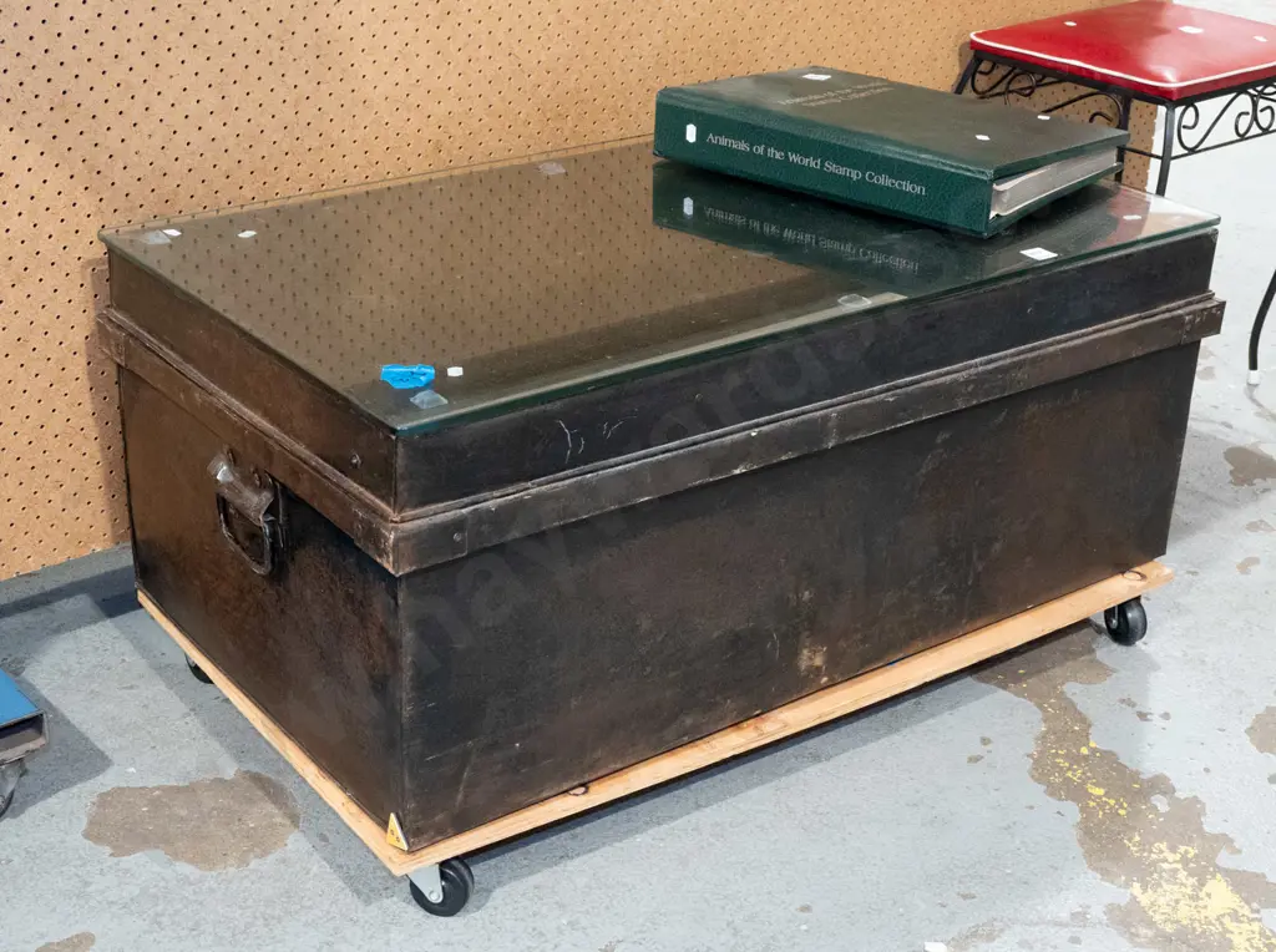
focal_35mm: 46
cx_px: 638
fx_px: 1692
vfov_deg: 31.4
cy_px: 476
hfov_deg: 41.3
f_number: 5.6
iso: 3200
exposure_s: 1/50
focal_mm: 23
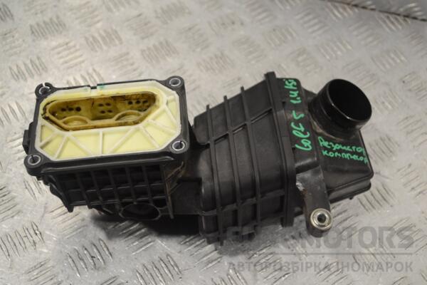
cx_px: 214
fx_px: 623
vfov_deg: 25.8
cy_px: 142
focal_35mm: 52
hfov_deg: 37.9
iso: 100
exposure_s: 1/30
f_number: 5
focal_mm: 35
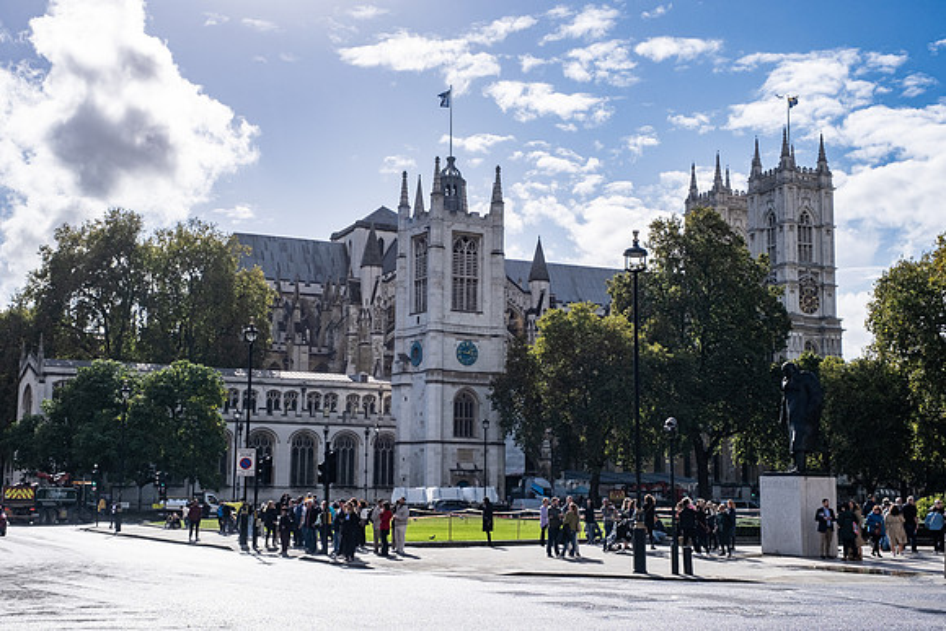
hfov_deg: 41.9
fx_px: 1235
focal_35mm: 47
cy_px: 316
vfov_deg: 28.7
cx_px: 473
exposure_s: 1/2000
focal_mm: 31.1
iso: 320
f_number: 6.4
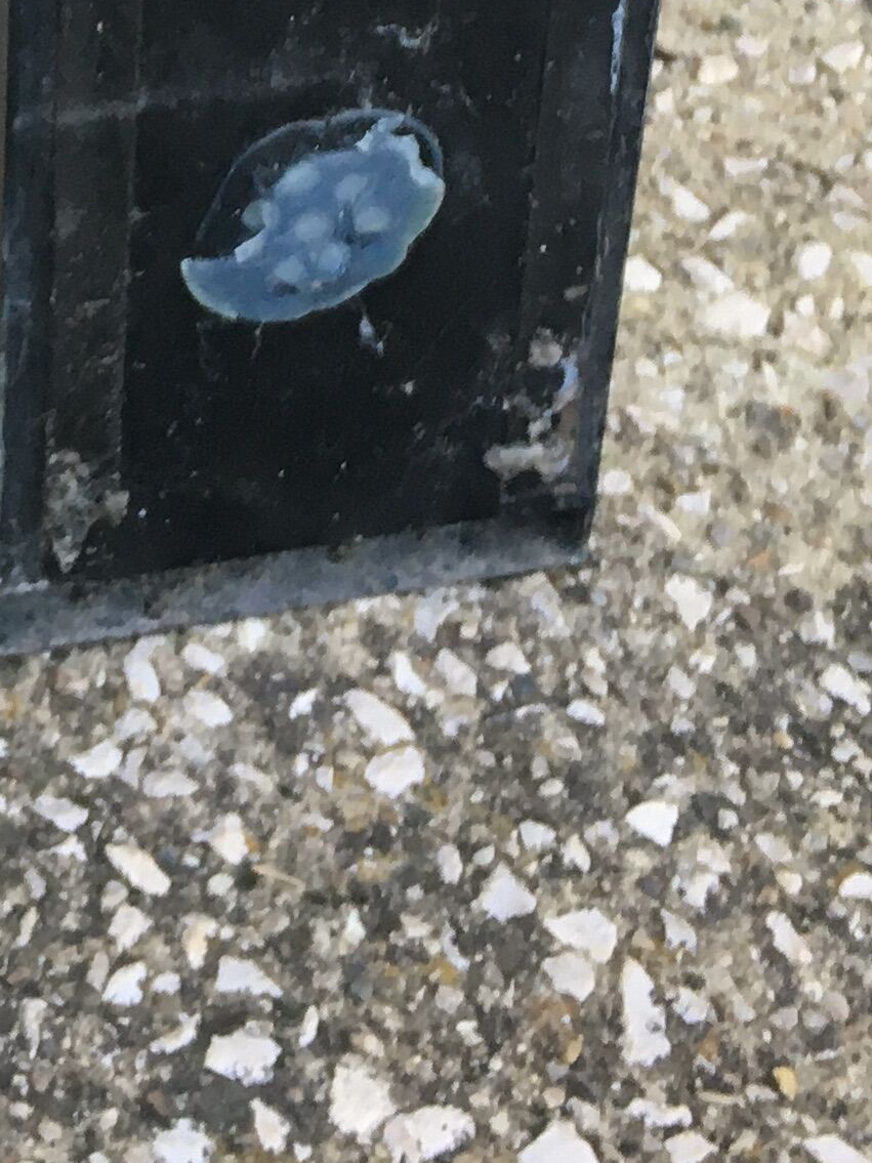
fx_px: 3460
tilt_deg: -23.7
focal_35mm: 103
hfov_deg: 13.6
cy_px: -650
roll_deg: +1.9
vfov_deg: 17.0
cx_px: -418
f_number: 2.2
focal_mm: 4.15
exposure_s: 1/33
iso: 25
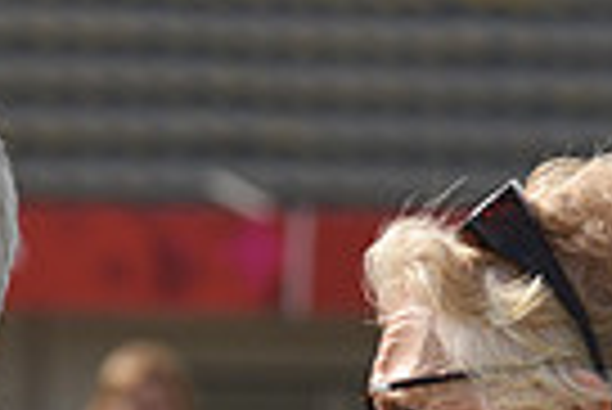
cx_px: 706
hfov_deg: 3.3
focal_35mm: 617
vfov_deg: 2.2
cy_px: 822
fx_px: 10500
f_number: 5.6
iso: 400
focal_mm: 145
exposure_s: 1/2000
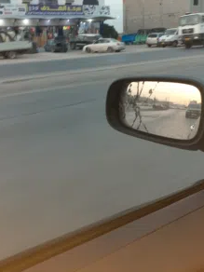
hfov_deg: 38.6
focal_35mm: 37
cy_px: 104
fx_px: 291
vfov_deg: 49.7
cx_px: 94
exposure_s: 1/50
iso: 50
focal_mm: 3.6
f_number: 1.9
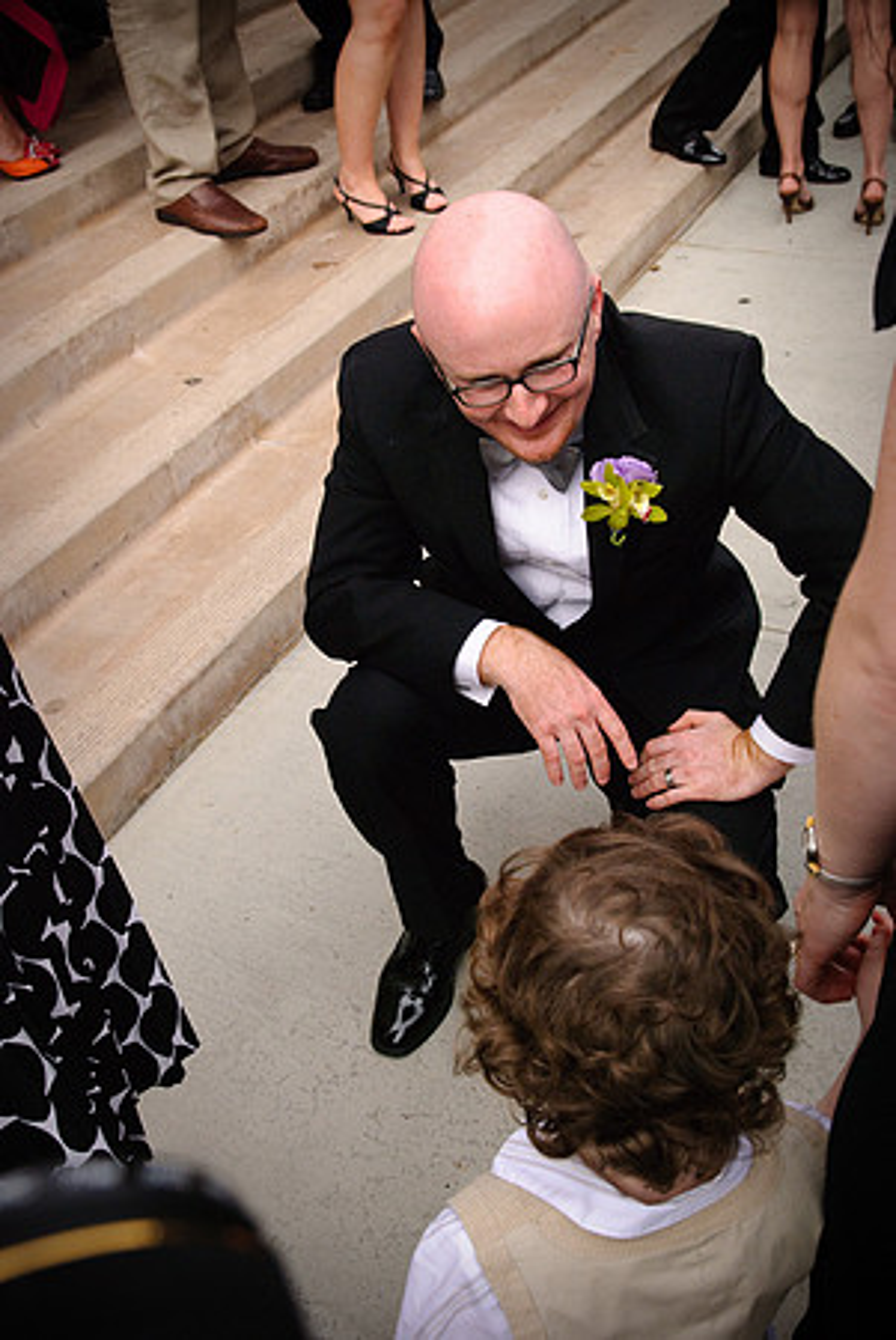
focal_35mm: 39
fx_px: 1453
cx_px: 448
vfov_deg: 49.5
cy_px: 670
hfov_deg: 34.3
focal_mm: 26
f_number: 5.6
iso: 800
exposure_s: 1/1250
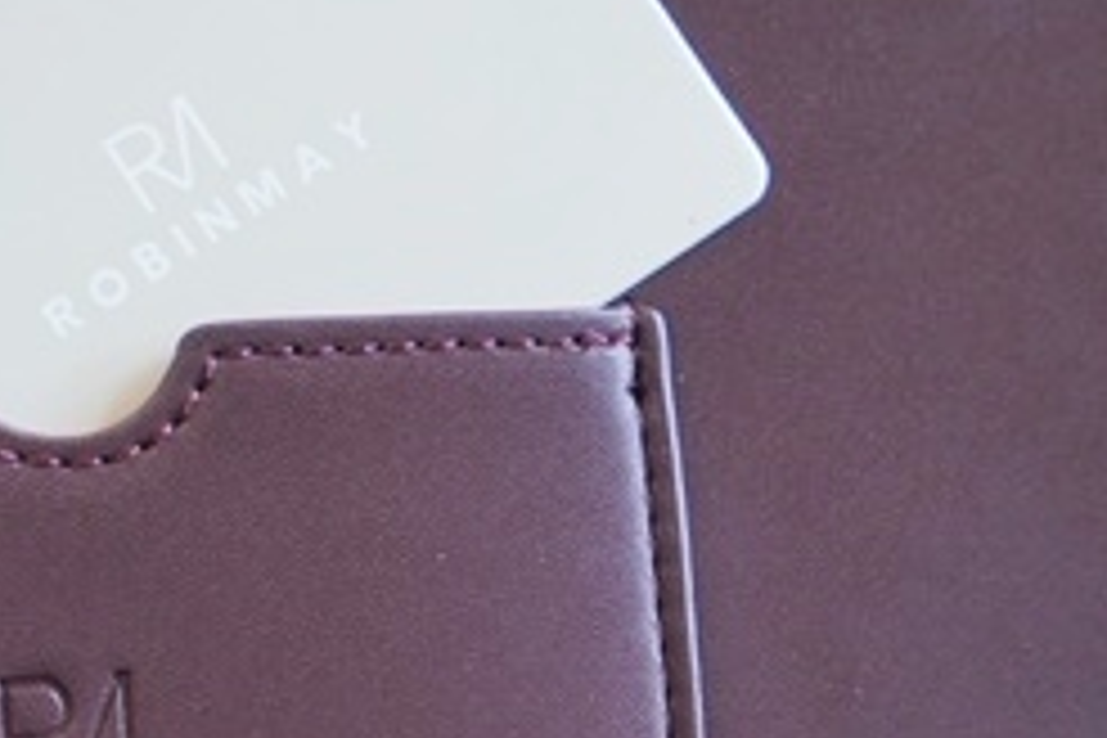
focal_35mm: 114
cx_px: 756
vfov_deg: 12.0
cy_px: 367
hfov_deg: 17.9
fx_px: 3505
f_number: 5
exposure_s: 1/60
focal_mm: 35
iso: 800
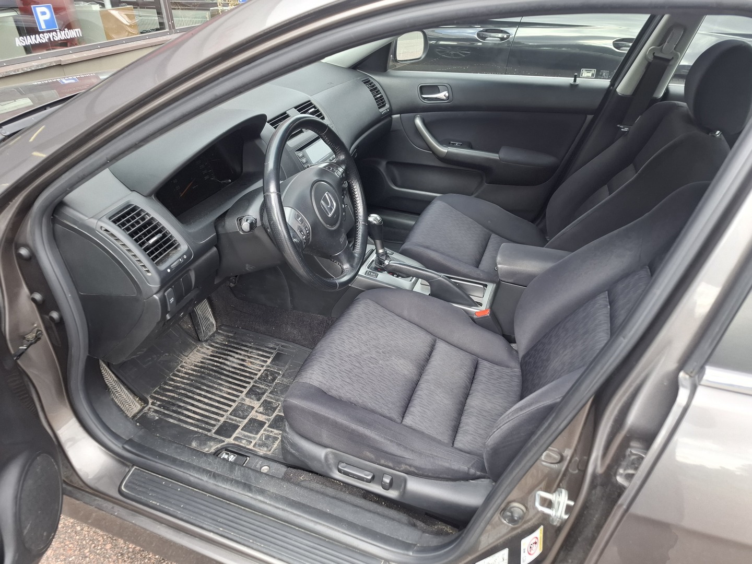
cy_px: 282
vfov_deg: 58.9
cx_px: 376
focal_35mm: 23
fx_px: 500
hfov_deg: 73.9
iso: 50
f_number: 1.8
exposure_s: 1/100
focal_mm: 5.54
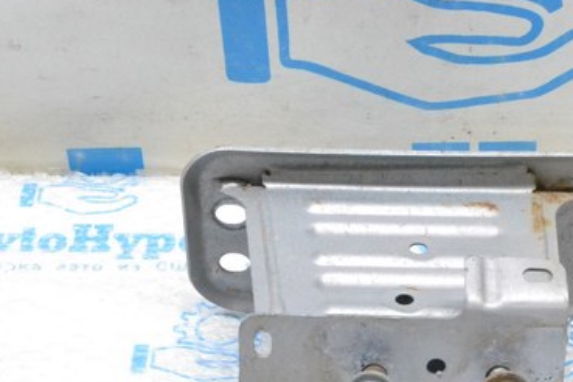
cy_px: 290
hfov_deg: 19.5
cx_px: 408
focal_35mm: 104
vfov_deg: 13.1
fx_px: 1655
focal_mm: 40
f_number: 11
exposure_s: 1/100
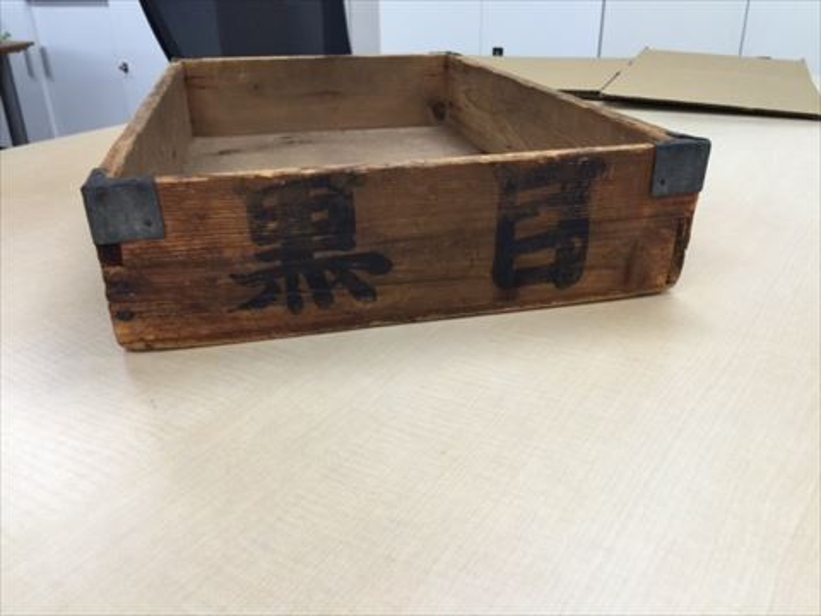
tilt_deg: -24.7
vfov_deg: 48.2
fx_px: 688
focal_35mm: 29
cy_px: 308
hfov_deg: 61.7
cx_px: 410
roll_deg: +0.9
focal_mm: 4.15
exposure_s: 1/30
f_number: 2.2
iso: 32
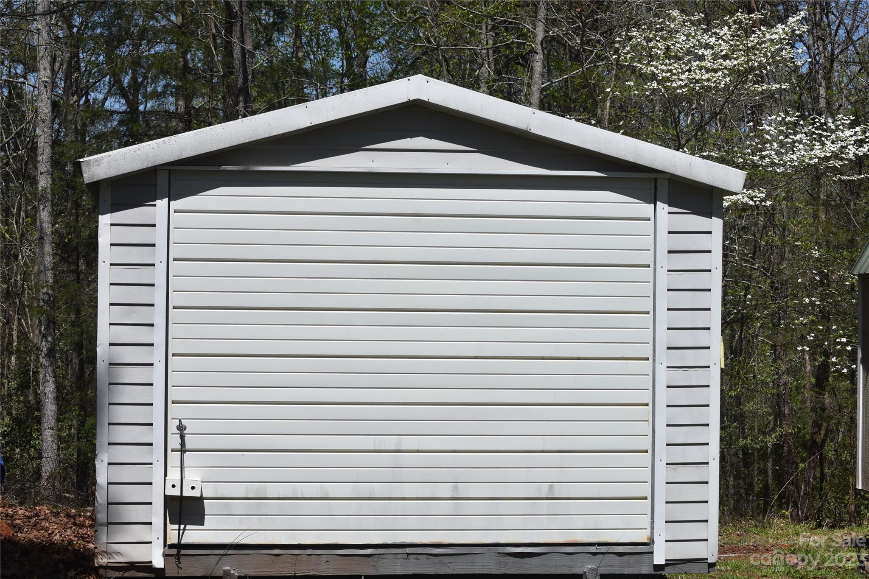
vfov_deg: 16.6
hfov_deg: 24.6
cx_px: 434
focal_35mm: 82
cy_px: 290
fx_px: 1991
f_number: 8
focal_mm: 55
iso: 110
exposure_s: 1/500
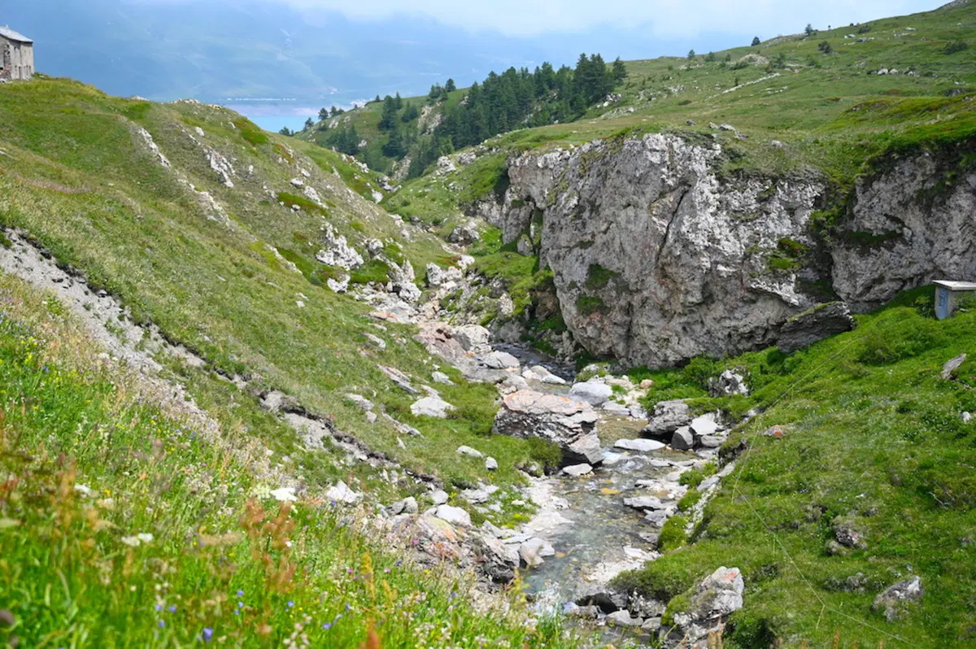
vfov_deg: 29.2
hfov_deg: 42.8
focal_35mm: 46
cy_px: 324
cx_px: 488
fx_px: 1246
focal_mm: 46
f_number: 4
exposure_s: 1/2000
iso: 200
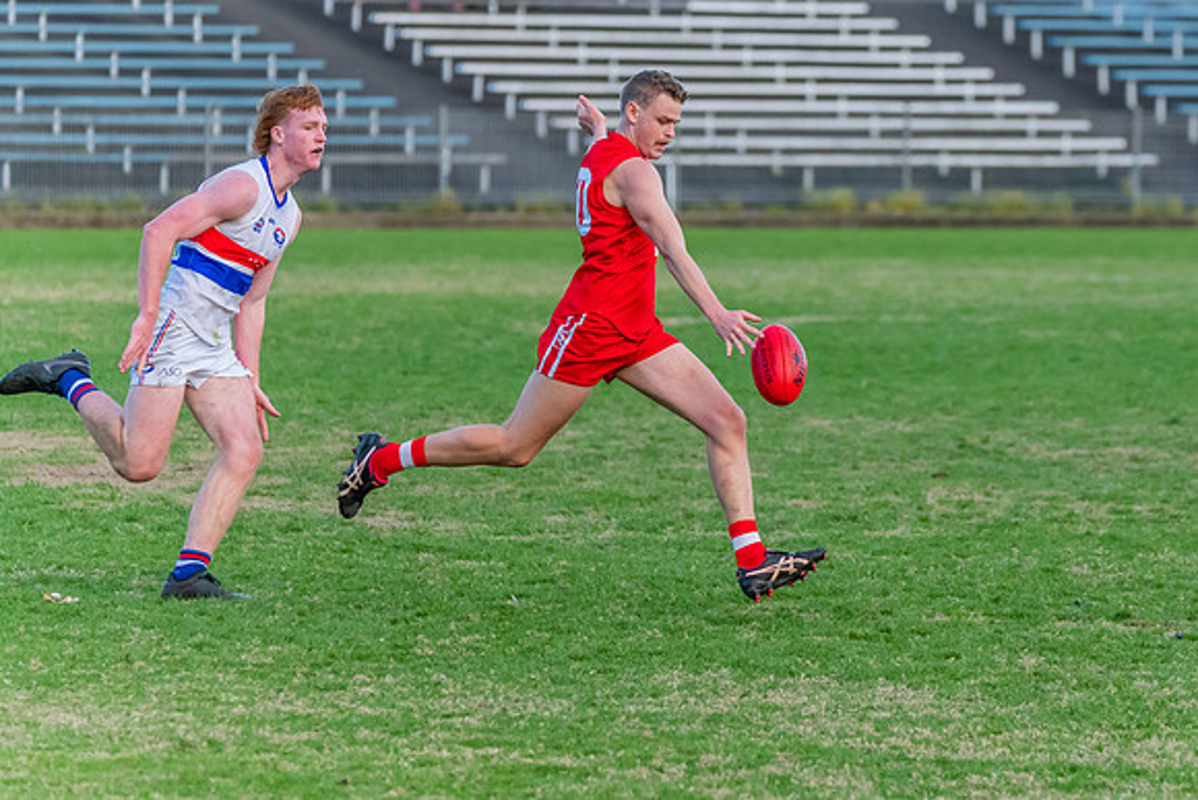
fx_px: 12219
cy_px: 310
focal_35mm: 367
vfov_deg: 3.7
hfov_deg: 5.6
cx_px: 769
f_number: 5.6
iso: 3200
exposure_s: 1/1600
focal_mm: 280
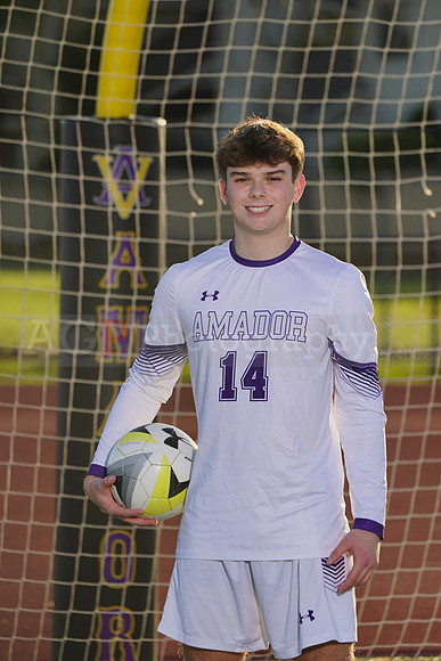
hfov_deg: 3.9
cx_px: 220
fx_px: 6519
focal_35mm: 355
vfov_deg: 5.8
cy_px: 330
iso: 100
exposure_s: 1/200
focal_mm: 355
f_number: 9
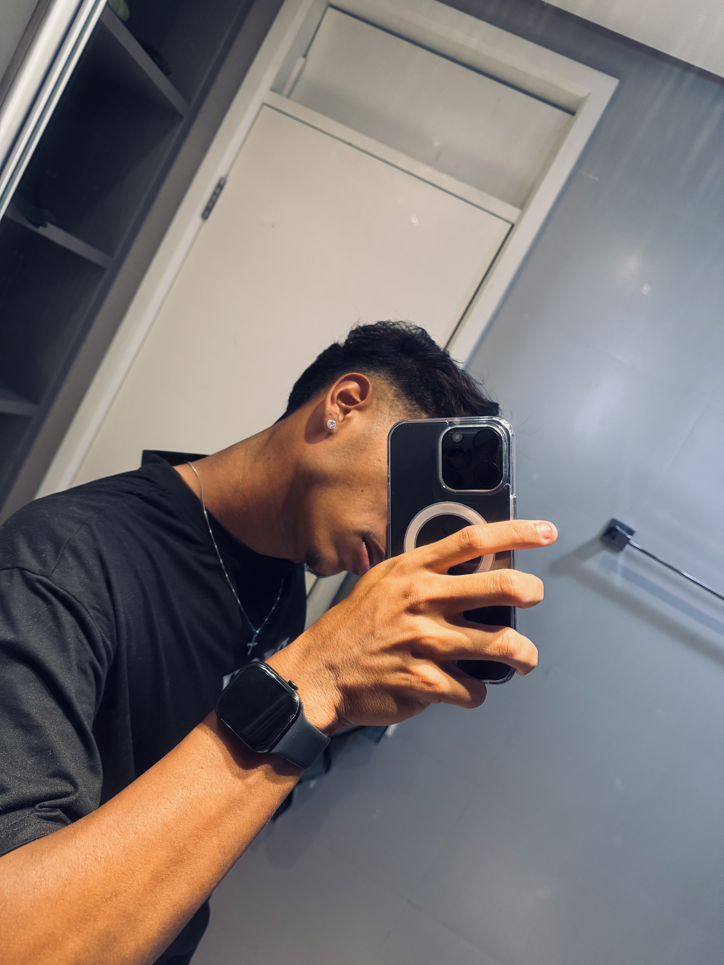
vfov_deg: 71.6
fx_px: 669
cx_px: 362
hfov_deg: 56.8
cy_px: 482
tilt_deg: -6.4
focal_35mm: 24
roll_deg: -28.3
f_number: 1.78
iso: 400
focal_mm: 6.76
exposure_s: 1/60
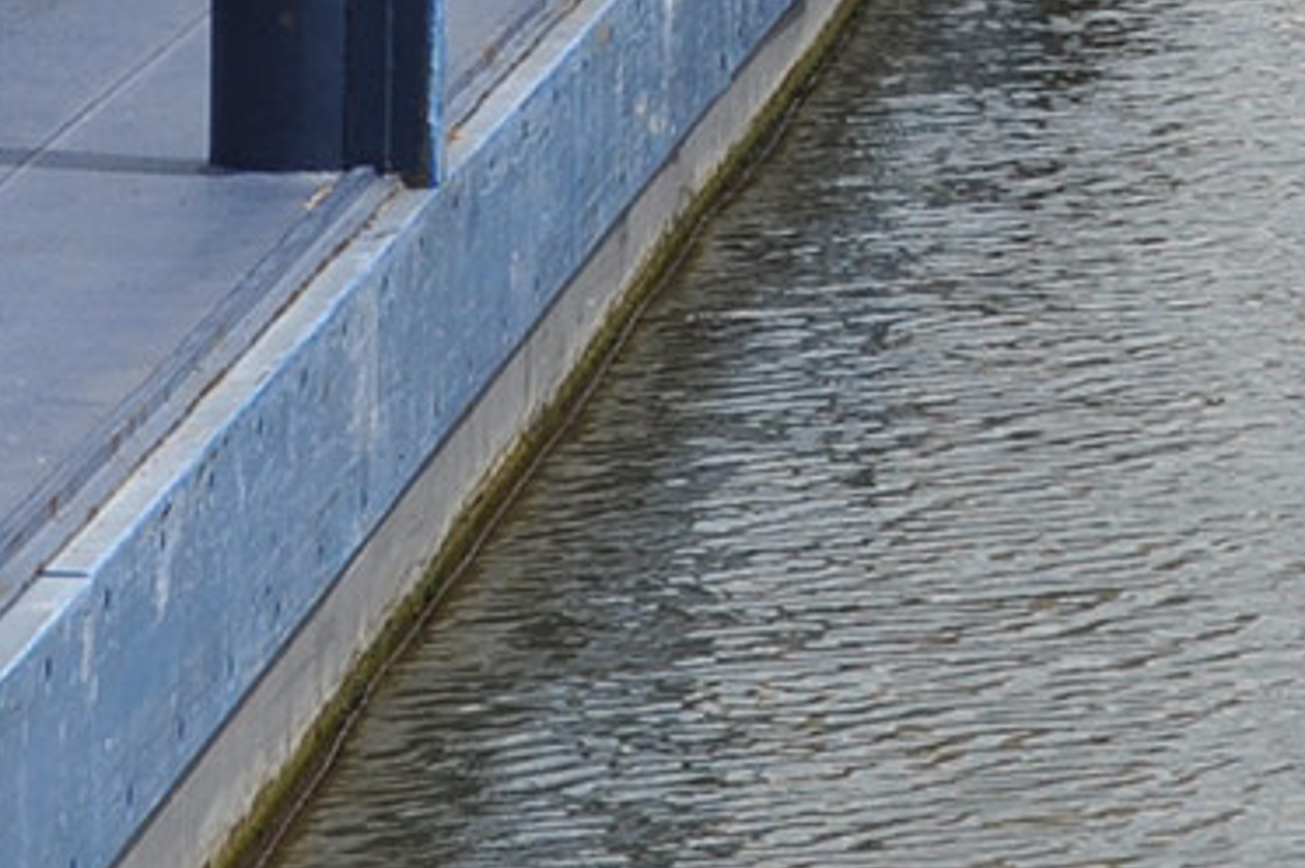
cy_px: -1502
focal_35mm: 395
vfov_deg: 3.4
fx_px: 14306
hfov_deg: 5.2
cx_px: 1739
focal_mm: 48
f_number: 9
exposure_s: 1/320
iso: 200
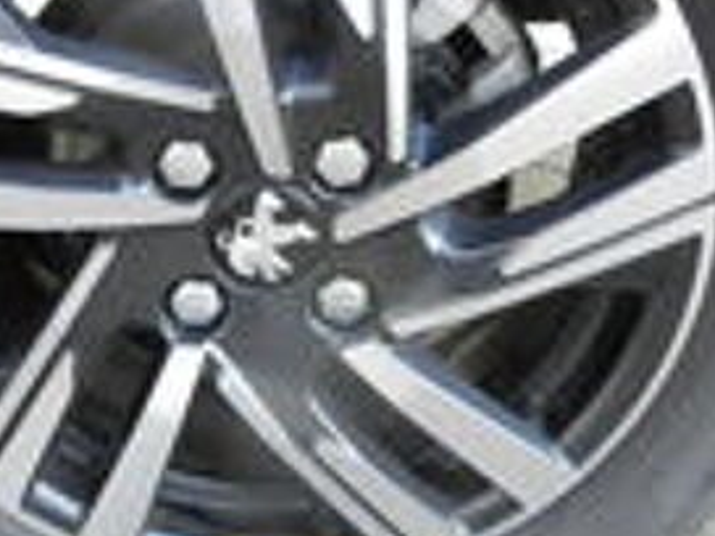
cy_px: 187
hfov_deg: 36.0
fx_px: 1095
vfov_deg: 27.4
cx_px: 273
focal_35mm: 53
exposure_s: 1/62.7
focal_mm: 5.4
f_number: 3.5
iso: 640
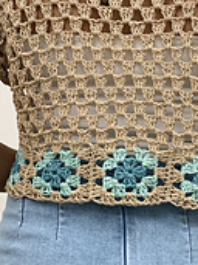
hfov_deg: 19.4
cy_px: 141
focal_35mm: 76
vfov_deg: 25.7
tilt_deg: -2.3
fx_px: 580
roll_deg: +1.3
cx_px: 103
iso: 100
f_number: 1.8
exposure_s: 1/60
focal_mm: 4.25
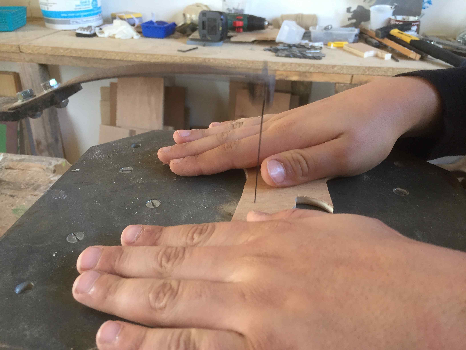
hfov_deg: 61.7
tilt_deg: -30.1
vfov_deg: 48.2
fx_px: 390
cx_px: 233
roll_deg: -0.4
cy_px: 175
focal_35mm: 29
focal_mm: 4.15
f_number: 2.2
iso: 160
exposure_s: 1/33
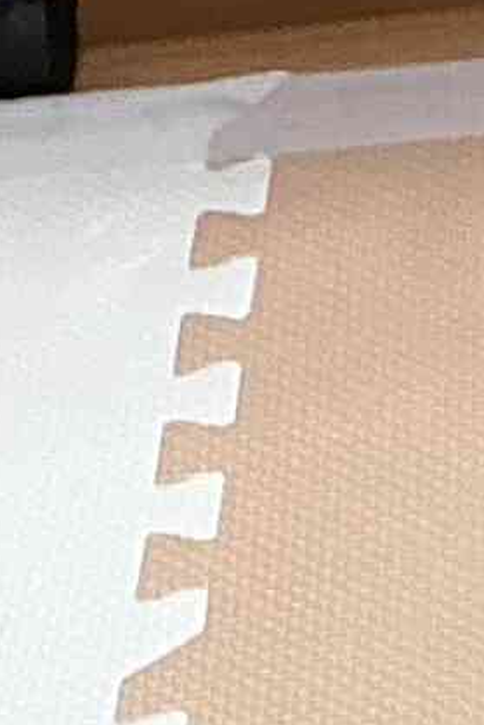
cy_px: 1686
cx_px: 69
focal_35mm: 291
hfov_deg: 4.7
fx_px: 5863
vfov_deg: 6.7
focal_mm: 3
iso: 40
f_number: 1.8
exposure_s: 1/60
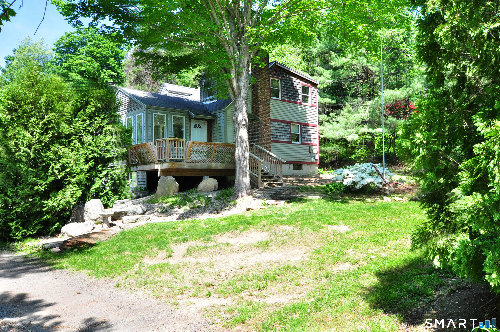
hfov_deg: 62.0
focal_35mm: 30
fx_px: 416
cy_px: 166
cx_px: 250
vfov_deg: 43.5
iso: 400
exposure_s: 1/100
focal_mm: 20
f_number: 8
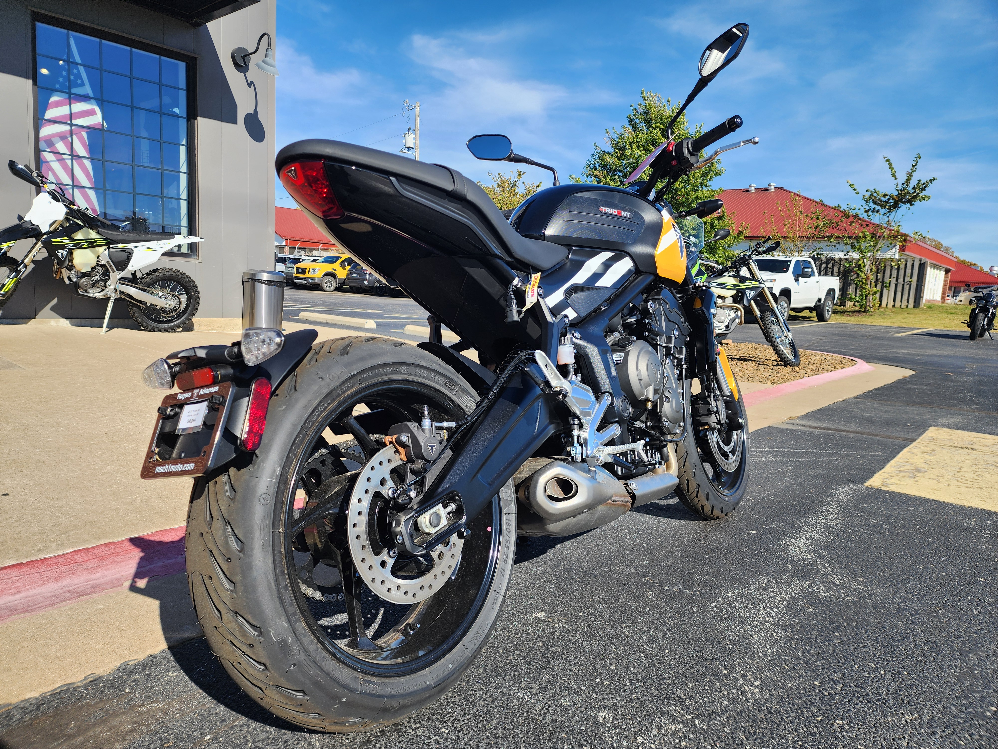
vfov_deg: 58.9
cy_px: 374
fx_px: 663
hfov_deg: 73.9
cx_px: 499
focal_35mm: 23
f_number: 1.8
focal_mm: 6.4
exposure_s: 1/726
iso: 12
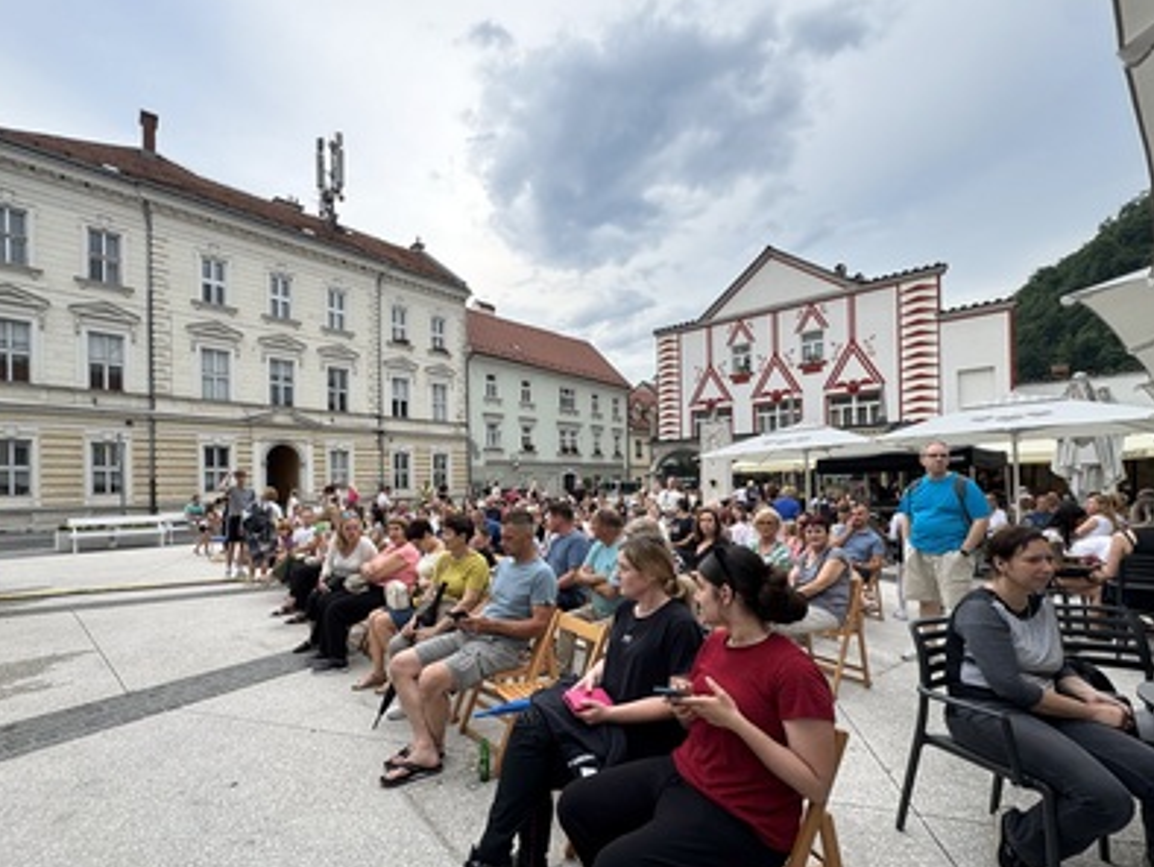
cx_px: 533
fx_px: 534
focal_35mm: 16
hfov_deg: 94.3
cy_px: 486
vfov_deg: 77.8
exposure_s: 1/99
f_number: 2.2
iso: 50
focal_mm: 2.22
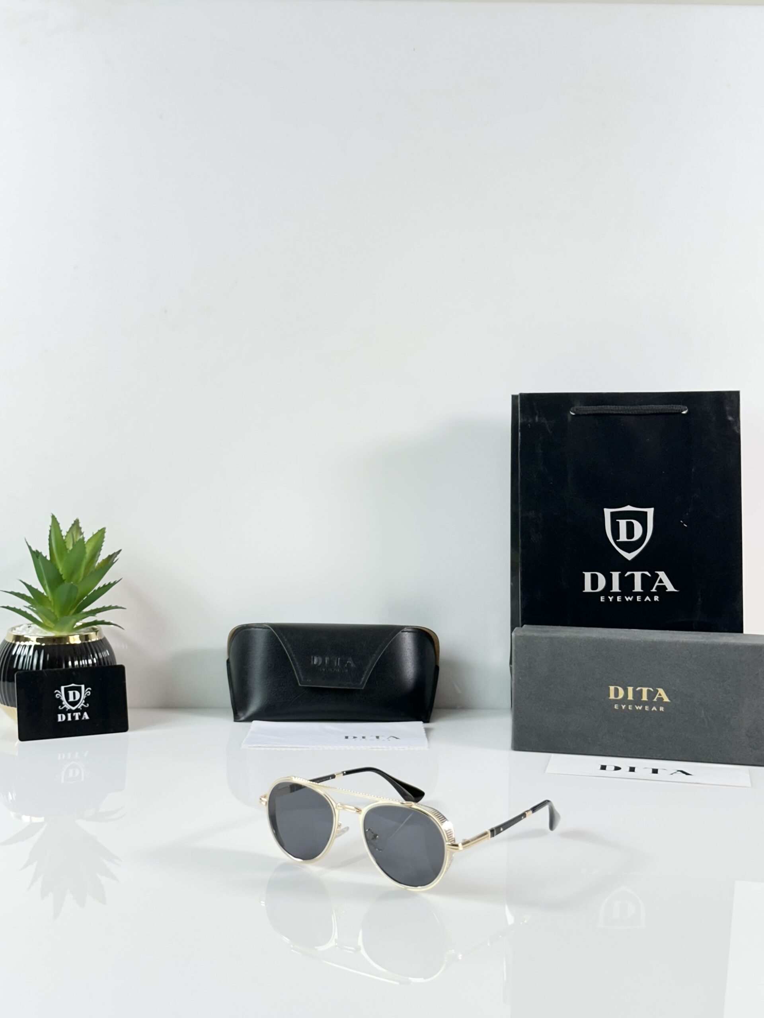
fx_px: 1413
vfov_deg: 39.7
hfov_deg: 30.3
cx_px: 382
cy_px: 509
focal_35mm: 48
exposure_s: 1/100
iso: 80
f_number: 1.78
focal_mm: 6.86
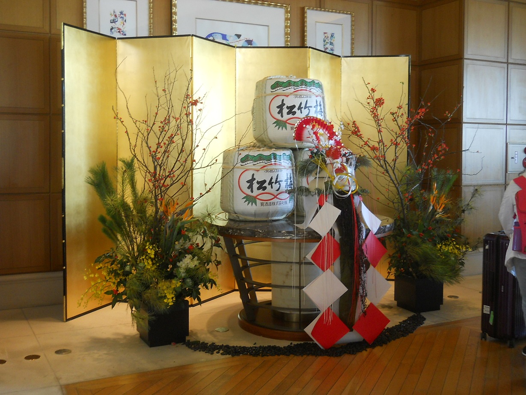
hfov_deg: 45.8
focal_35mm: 41
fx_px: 623
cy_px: 198
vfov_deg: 35.1
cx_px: 263
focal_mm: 6.72
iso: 160
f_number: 3.1
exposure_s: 1/30
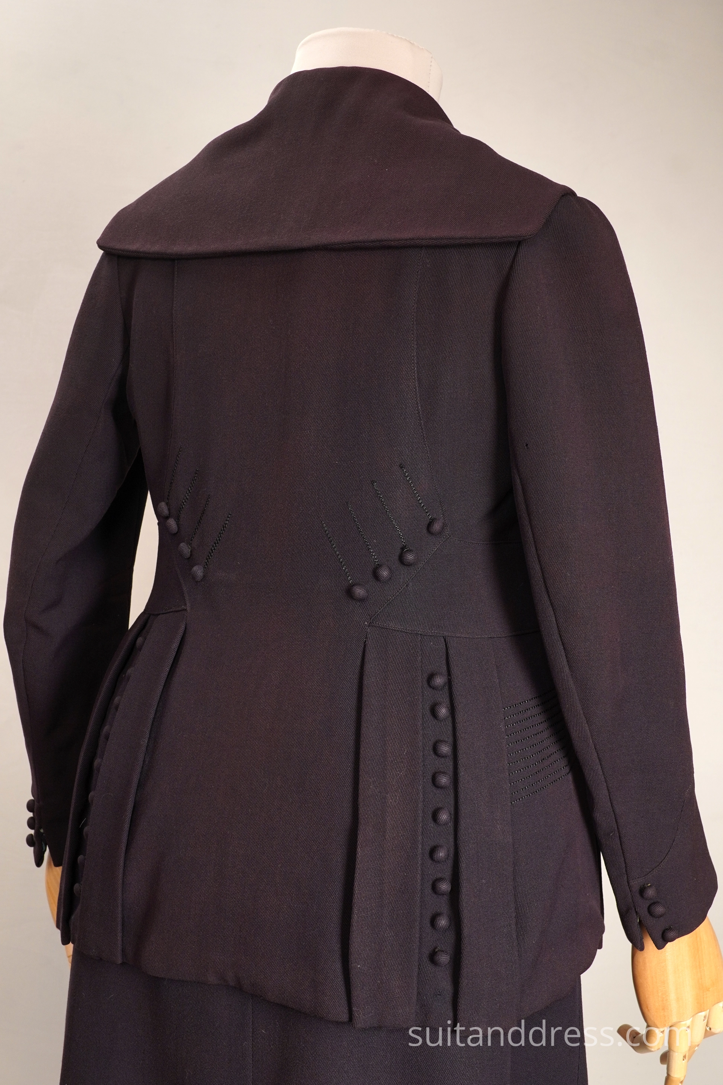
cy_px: 542
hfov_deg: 28.1
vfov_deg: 41.1
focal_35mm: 48
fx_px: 1446
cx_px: 362
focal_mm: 32
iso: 320
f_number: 8
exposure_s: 1/20
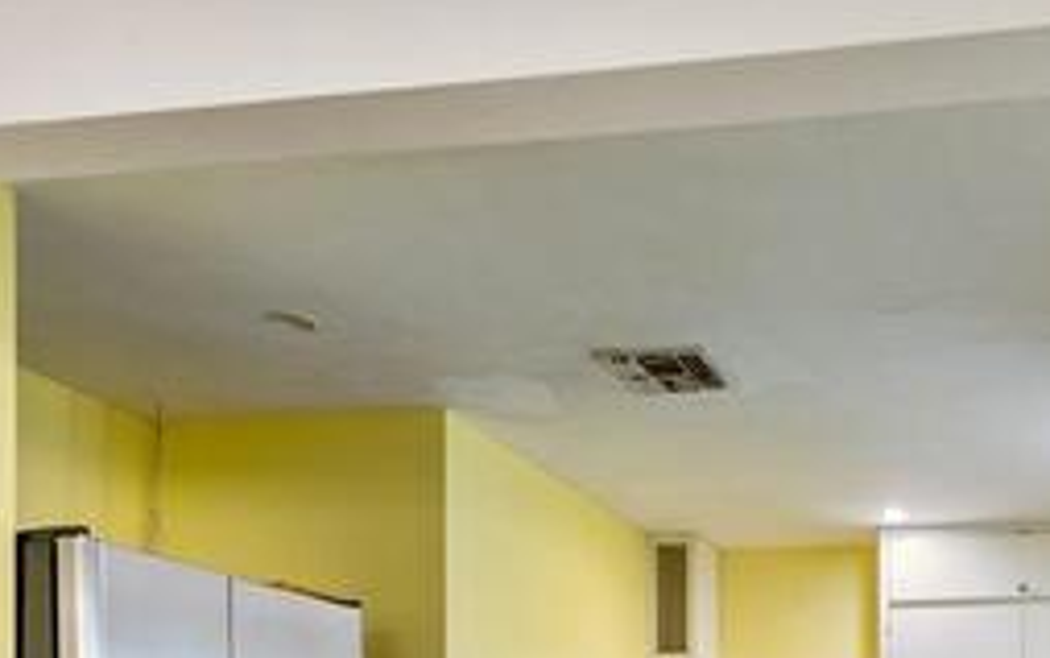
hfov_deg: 44.6
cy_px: 861
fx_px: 1174
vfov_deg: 26.4
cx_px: 909
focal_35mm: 41
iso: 250
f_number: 9
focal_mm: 16
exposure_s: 1/8
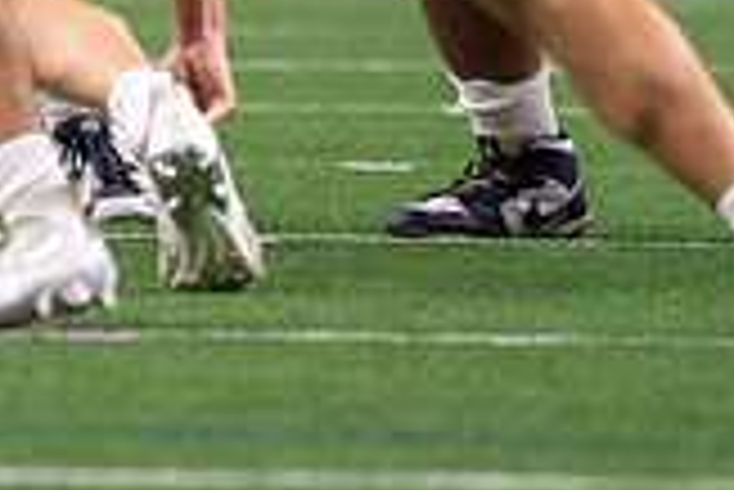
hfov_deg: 1.8
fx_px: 23794
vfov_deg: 1.2
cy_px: -562
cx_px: -501
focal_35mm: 1166
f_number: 2.8
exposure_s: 1/1000
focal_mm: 200
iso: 2500
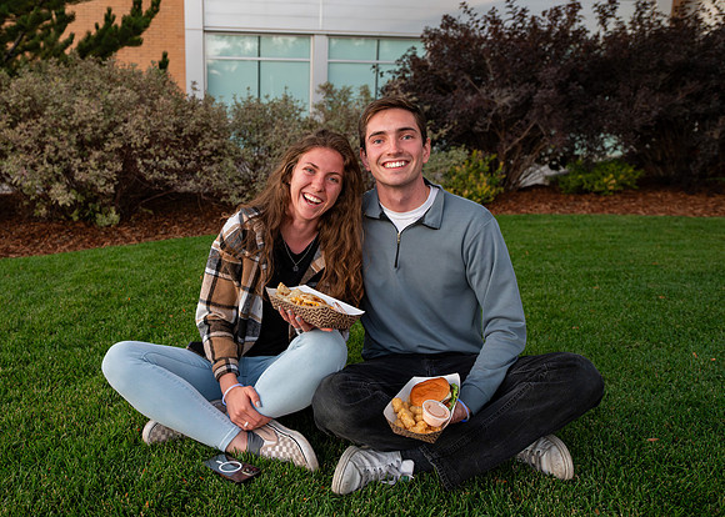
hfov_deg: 62.5
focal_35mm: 29
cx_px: 287
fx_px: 591
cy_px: 244
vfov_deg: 47.3
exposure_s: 1/250
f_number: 3.5
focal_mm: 24
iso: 2000
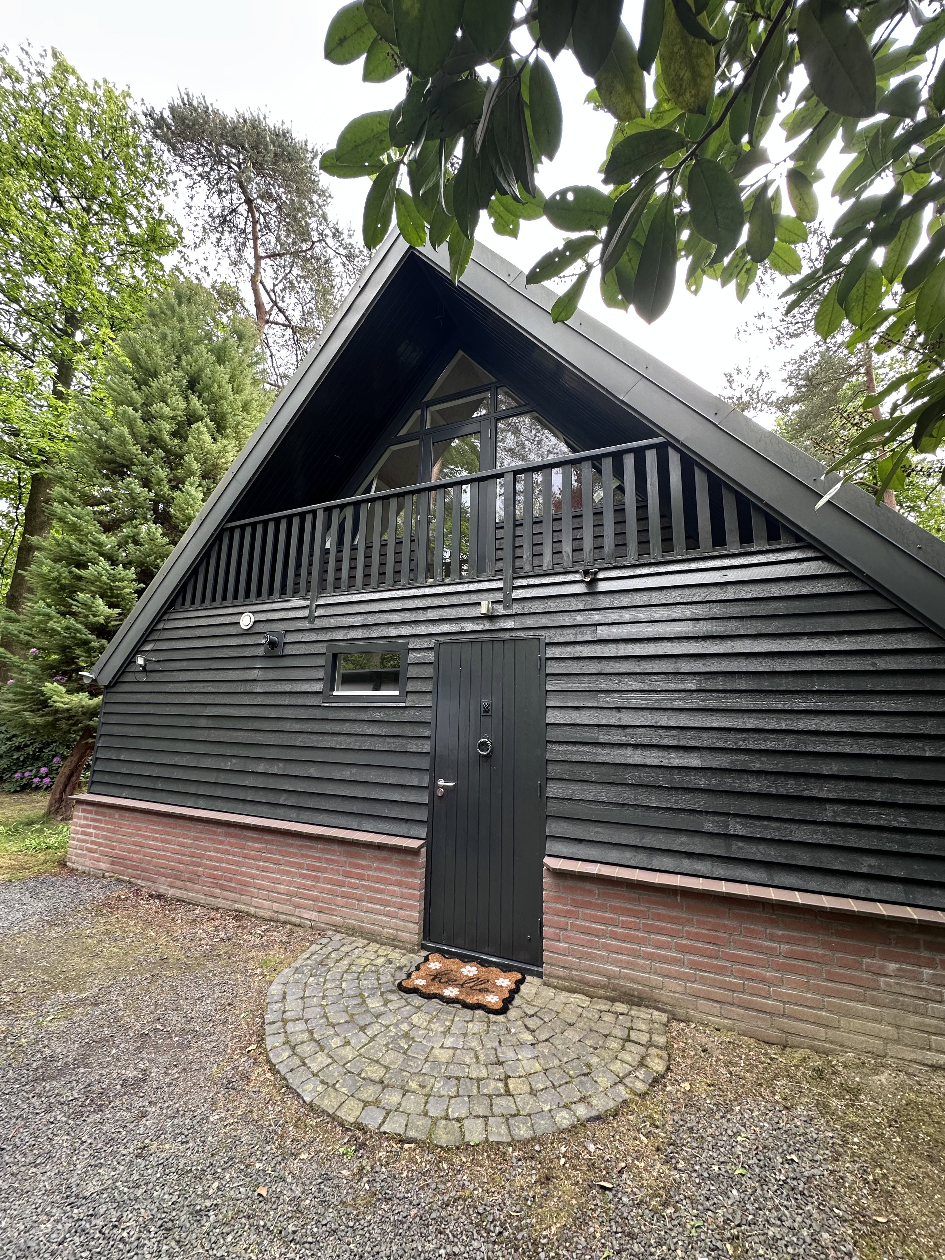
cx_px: 472
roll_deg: -2.3
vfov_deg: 102.1
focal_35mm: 14
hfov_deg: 85.7
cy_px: 630
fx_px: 510
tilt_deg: +10.2
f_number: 2.2
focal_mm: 2.22
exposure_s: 1/99
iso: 100
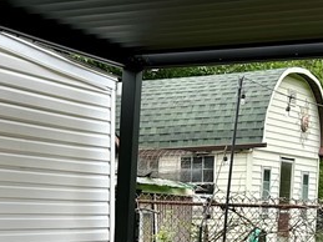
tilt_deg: -6.1
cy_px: 297
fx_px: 886
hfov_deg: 20.3
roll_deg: -0.8
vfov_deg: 15.0
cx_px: 40
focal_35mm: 95
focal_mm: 6.86
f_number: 1.78
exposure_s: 1/797
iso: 80
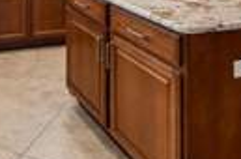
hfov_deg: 34.0
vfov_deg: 20.2
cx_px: 30
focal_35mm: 56
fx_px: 374
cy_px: -87
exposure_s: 1/6
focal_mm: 10
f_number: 7.1
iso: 100
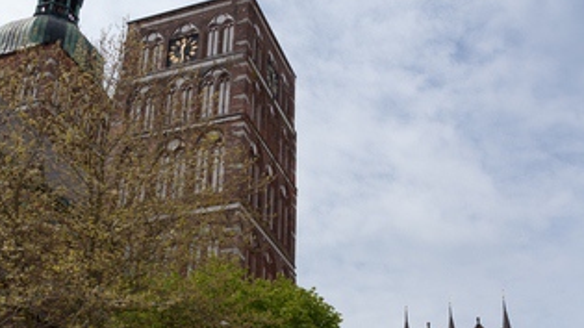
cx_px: 277
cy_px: 265
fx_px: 697
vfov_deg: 26.0
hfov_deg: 45.5
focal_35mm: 45
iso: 100
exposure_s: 1/160
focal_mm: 18
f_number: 10
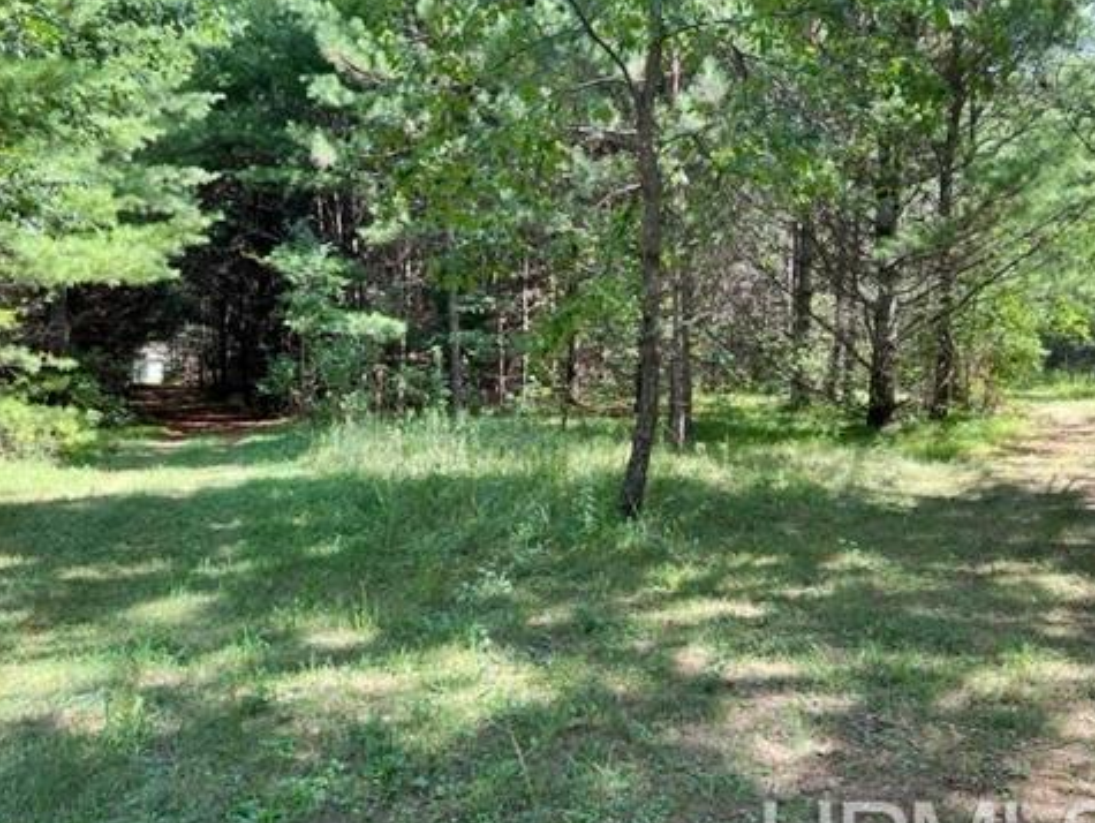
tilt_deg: -1.4
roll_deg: -1.5
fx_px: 1108
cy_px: 406
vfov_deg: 40.7
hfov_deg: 52.2
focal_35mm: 35
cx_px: 662
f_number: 1.5
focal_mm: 5.7
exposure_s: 1/387
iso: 50
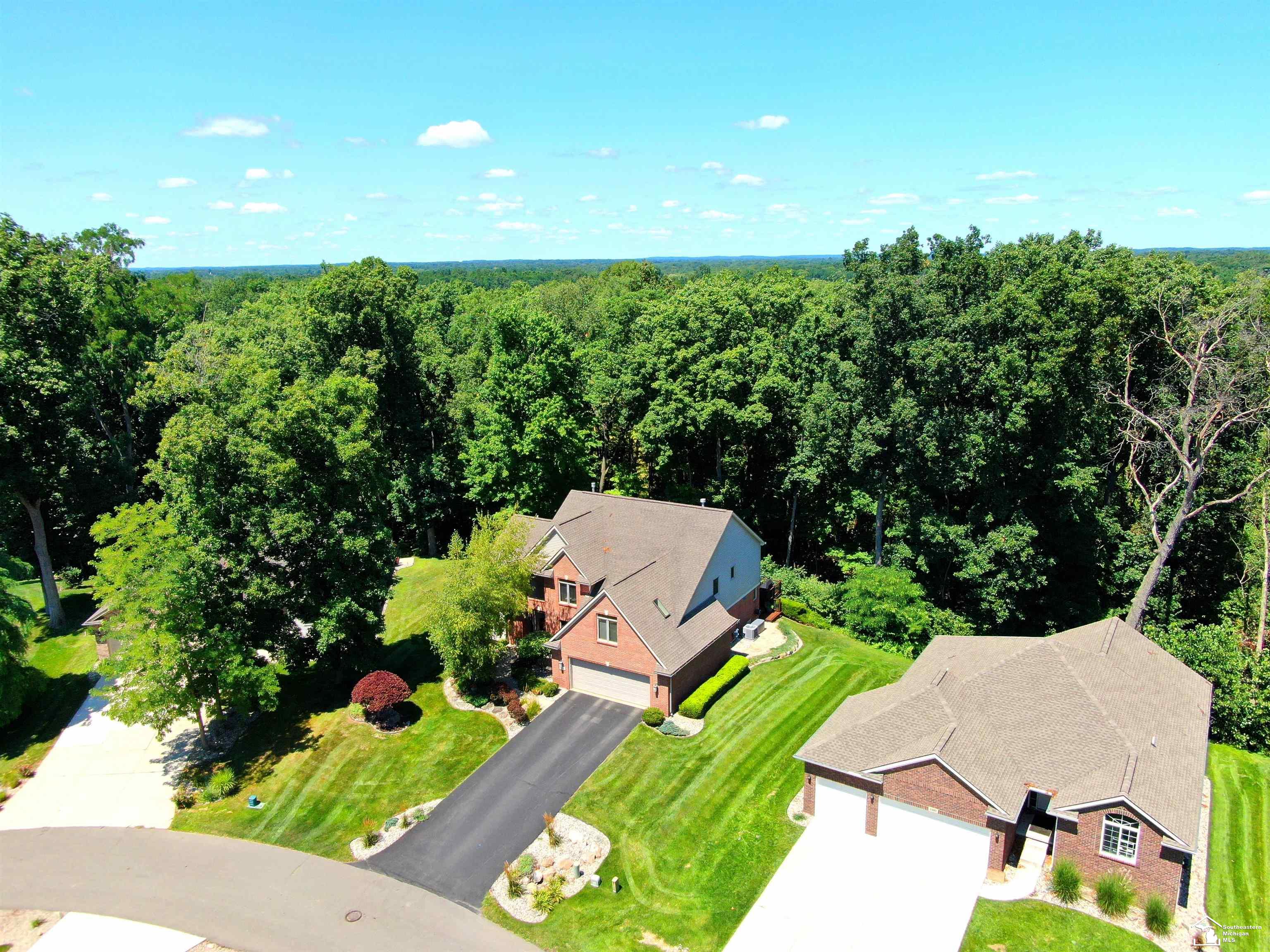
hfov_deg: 71.6
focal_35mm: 24
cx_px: 635
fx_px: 881
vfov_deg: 56.8
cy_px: 476
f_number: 2.8
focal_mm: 4.39
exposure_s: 1/1000
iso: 100
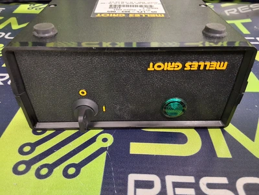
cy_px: 98
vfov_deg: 49.7
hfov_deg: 63.4
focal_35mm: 28
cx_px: 130
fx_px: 209
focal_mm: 2.91
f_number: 1.9
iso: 500
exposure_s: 1/20
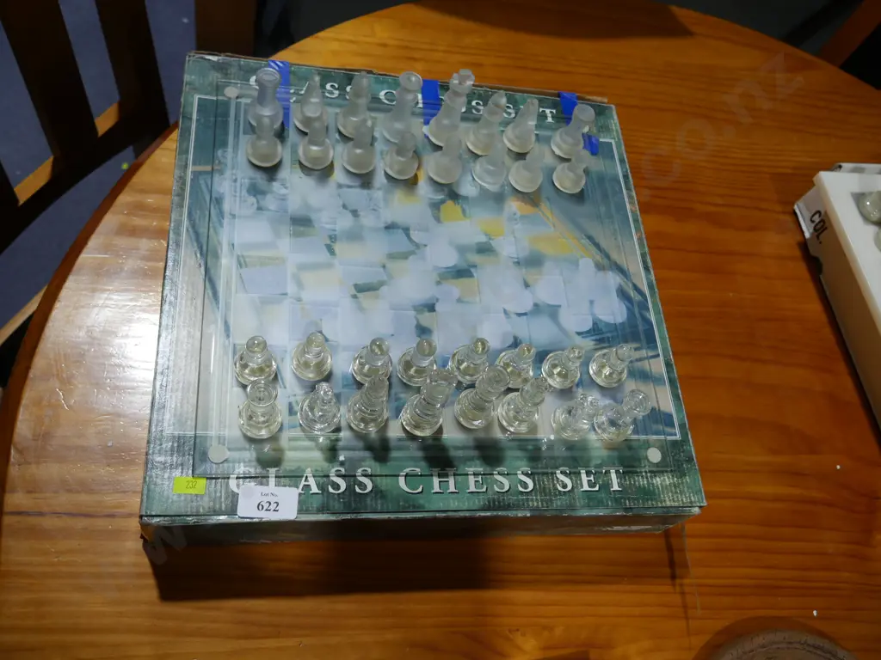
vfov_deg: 46.8
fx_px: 764
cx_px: 440
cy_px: 330
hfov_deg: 60.0
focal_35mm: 30
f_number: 3.6
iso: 200
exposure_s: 1/125
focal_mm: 15
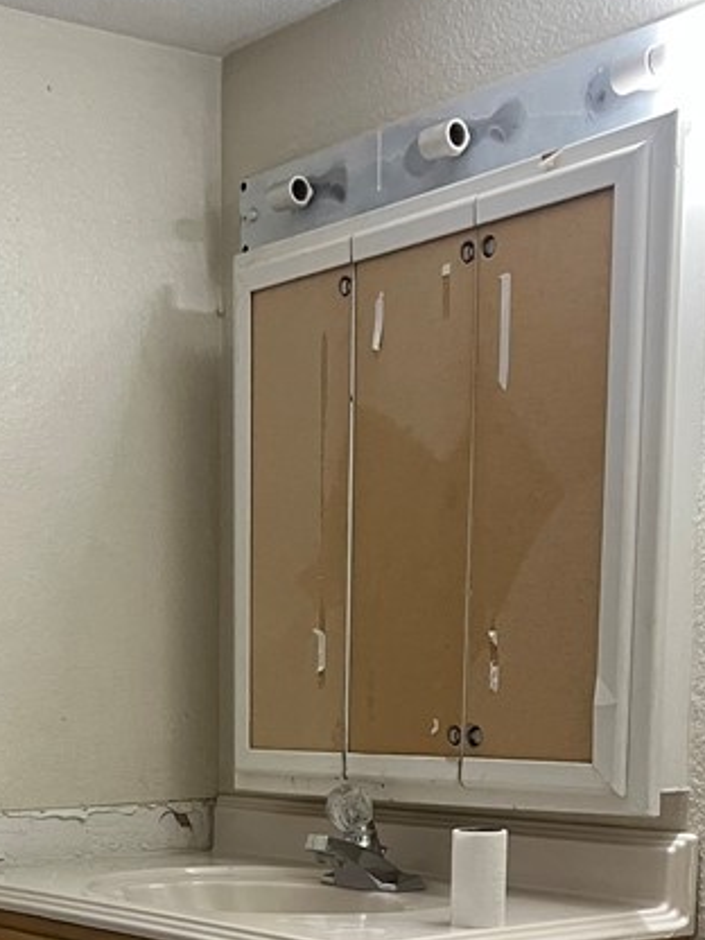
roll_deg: -0.5
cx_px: 131
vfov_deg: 28.4
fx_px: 1738
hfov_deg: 22.6
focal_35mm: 64
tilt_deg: -8.2
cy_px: 942
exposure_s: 1/60
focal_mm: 5.7
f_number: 1.5
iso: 320
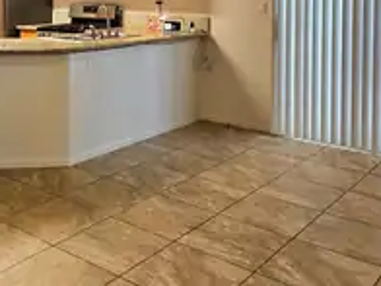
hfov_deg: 39.7
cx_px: 115
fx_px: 517
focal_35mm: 47
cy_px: 25
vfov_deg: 29.5
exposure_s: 1/120
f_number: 1.8
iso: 320
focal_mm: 5.4
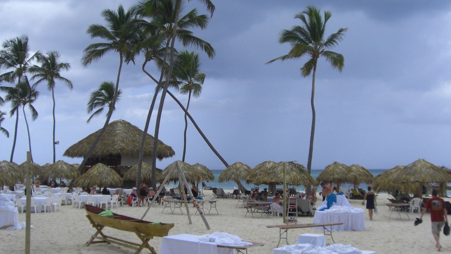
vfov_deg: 28.4
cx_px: 223
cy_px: 123
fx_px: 502
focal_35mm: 42
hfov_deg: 48.3
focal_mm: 6.2
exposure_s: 1/125
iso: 64
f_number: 8
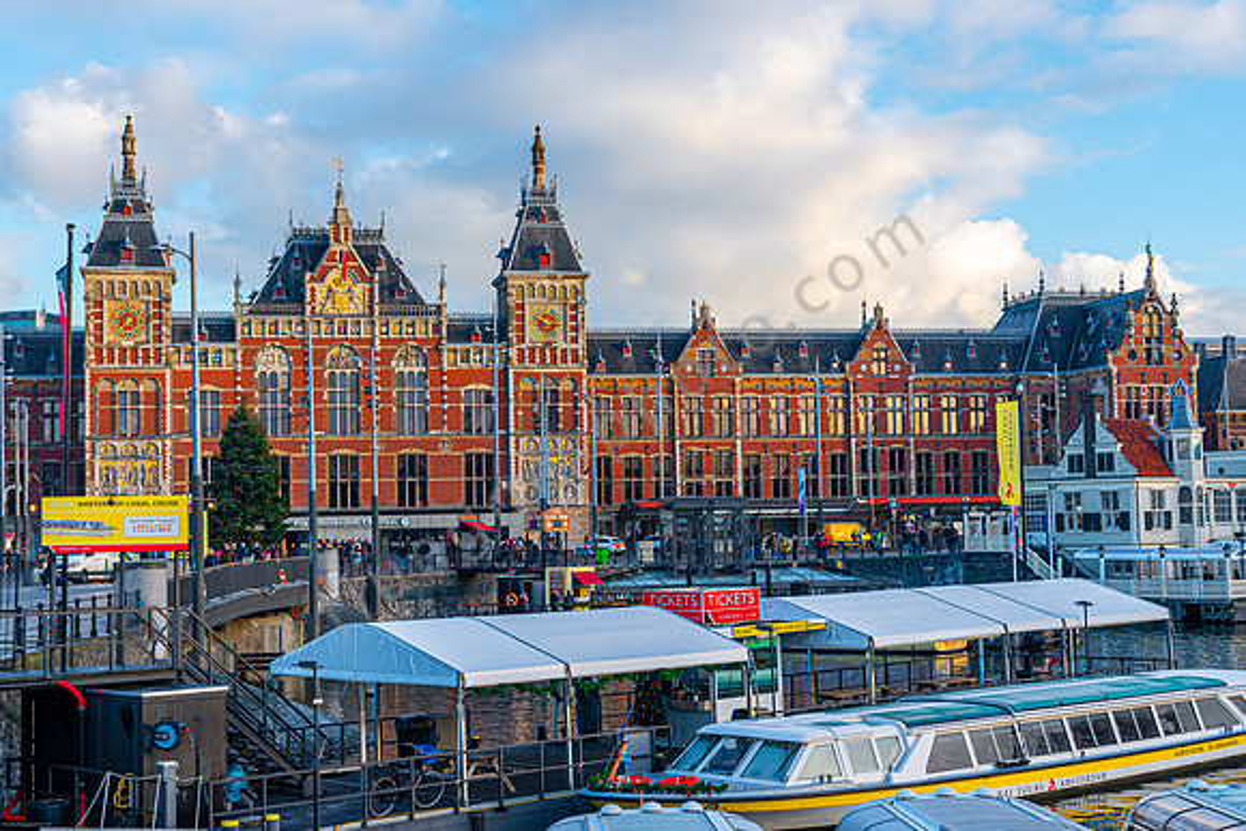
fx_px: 1800
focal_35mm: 52
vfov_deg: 26.0
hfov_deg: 38.2
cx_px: 623
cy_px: 416
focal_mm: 35
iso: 250
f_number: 5
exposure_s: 1/400
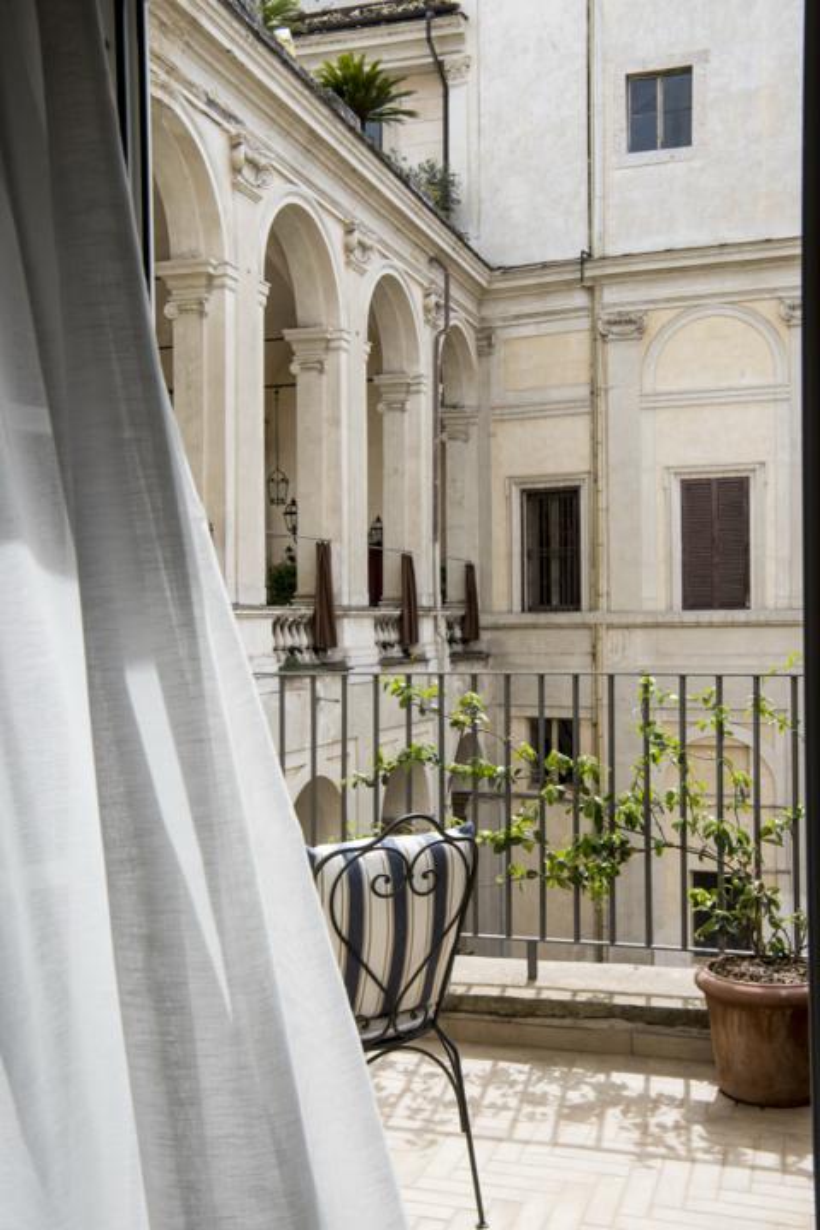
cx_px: 410
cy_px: 615
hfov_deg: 33.4
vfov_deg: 48.5
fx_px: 1367
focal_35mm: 40
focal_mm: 40
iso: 500
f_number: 14
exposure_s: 1/250
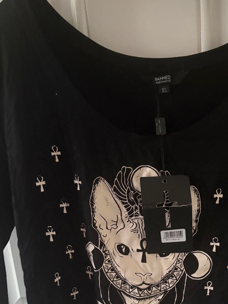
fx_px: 386
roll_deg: +3.8
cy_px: 248
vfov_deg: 40.9
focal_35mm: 44
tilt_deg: -18.5
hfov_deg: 32.3
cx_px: 169
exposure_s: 1/30
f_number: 1.6
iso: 1000
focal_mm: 5.96
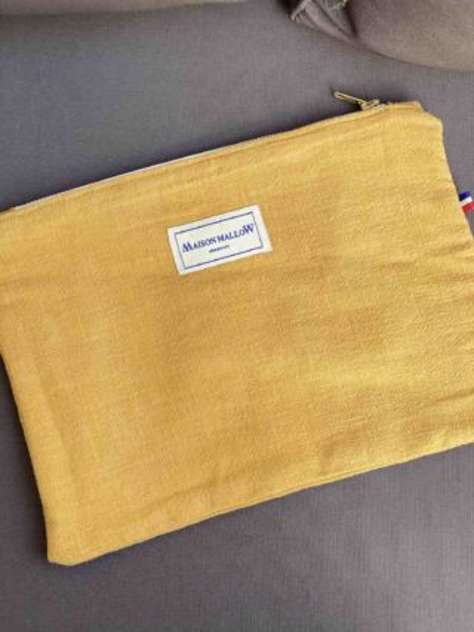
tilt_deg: -84.7
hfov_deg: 28.0
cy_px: 316
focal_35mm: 52
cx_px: 237
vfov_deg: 36.8
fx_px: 950
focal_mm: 6
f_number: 2
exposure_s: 1/122
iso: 25
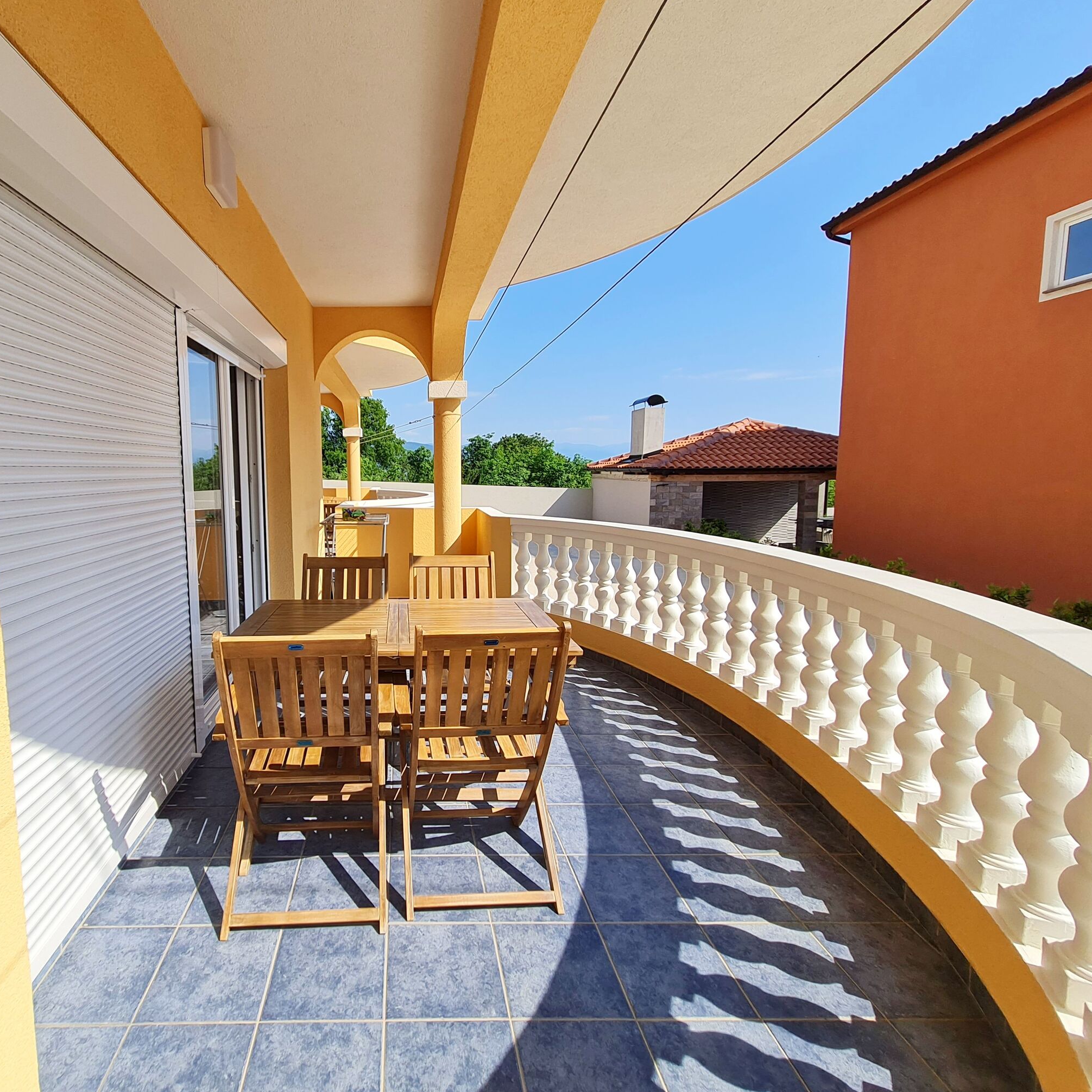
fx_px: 571
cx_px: 409
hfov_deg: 85.7
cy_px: 532
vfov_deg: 87.4
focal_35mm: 16
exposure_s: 1/1488
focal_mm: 1.74
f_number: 2.2
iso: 50
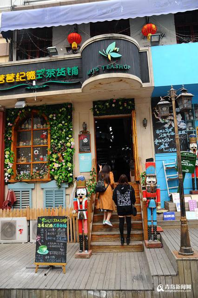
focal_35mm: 28
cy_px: 149
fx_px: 231
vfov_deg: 65.5
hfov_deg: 46.4
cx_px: 99
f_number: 5
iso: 200
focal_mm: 28
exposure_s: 1/320
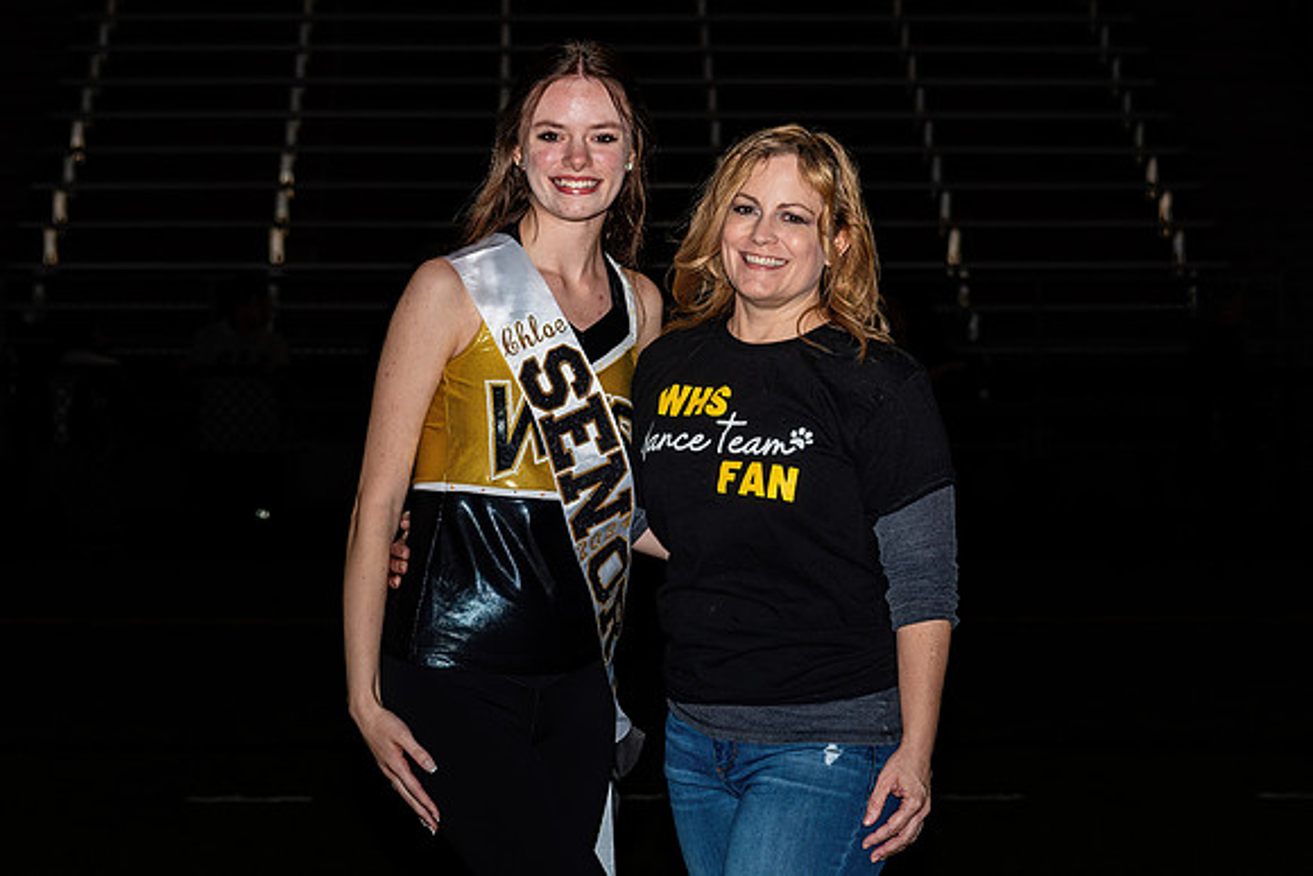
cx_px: 692
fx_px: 4269
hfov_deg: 17.5
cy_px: 407
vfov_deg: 11.7
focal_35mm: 117
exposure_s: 1/200
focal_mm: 62
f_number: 5
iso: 320
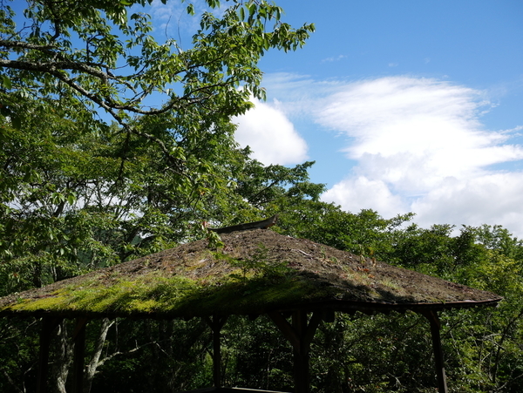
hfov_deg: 59.9
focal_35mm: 30
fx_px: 454
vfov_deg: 46.9
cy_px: 196
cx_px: 262
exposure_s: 1/400
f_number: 8
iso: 200
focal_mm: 15
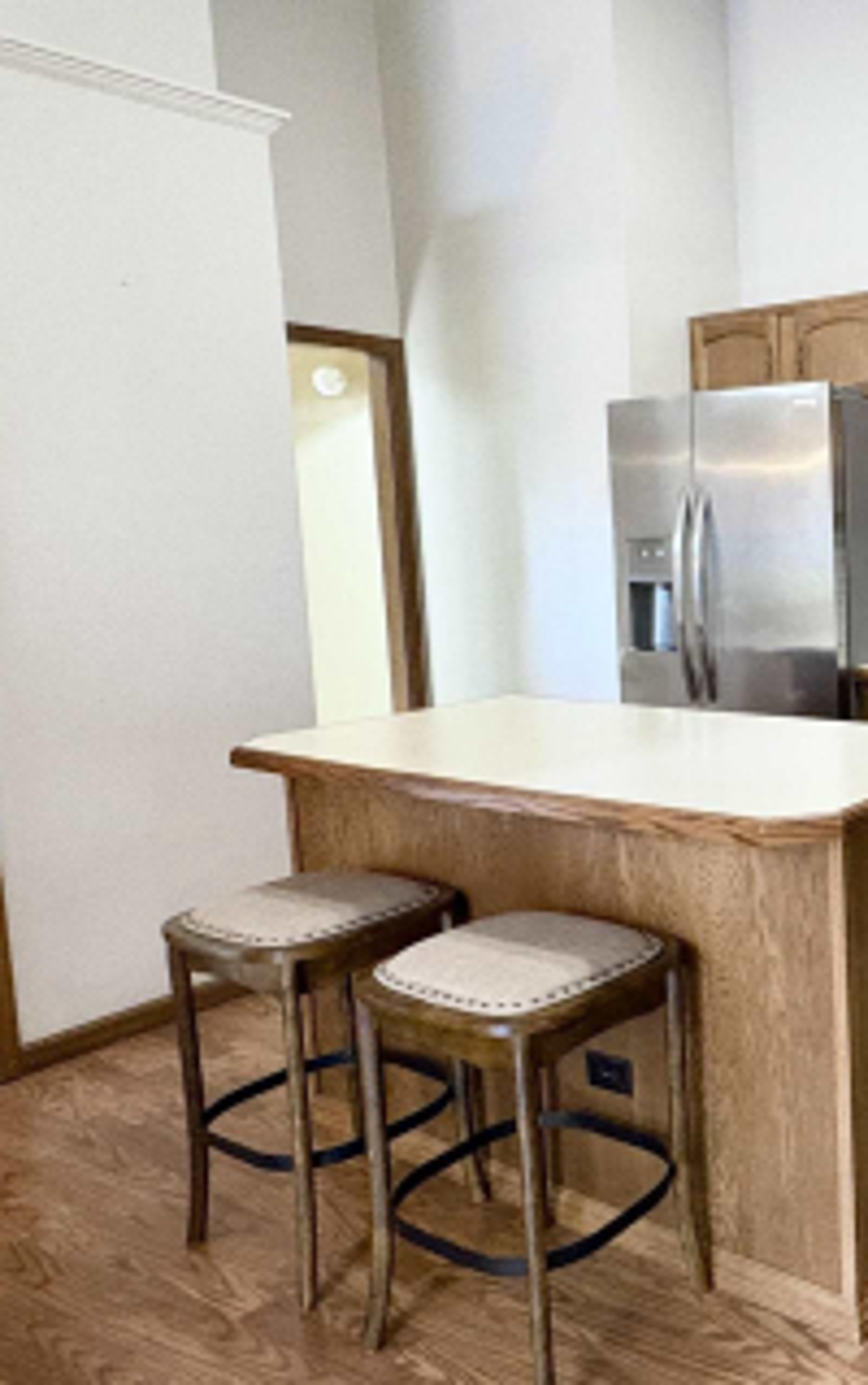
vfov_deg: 61.1
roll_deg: +1.7
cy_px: 647
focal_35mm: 31
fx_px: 1171
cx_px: 944
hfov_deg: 35.2
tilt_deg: -5.9
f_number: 2.2
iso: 640
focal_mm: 2.22
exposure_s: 1/60
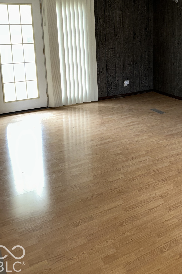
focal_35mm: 38
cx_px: 135
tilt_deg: -11.8
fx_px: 288
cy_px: 83
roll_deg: +0.6
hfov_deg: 34.4
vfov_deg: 49.5
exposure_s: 1/13
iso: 100
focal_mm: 5.7
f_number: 1.5
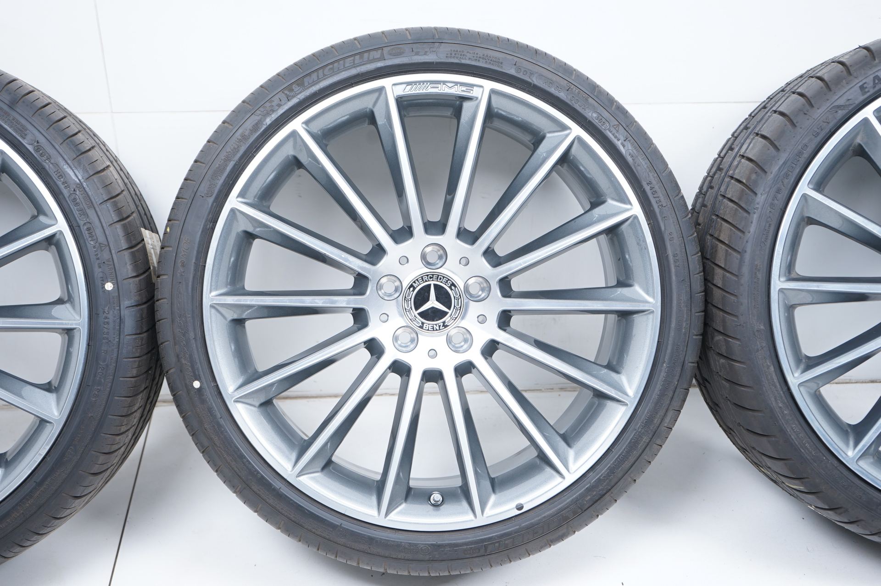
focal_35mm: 47
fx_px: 1149
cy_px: 293
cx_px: 440
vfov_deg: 28.6
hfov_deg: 41.9
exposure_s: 1/125
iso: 250
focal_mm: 47
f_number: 5.6
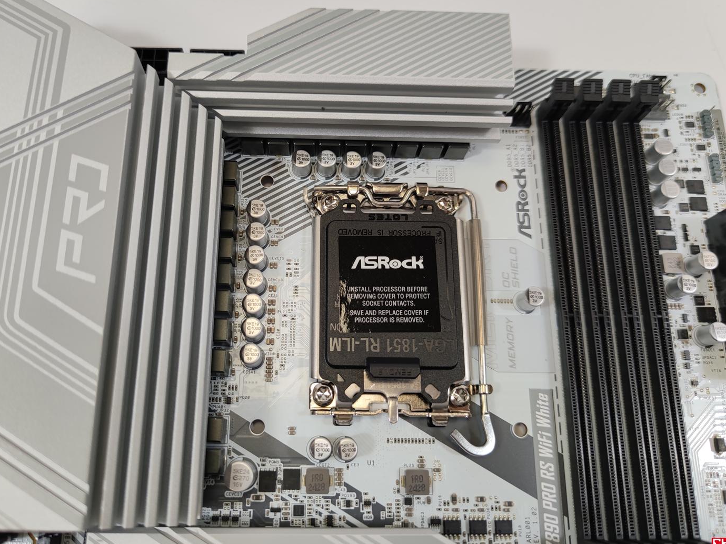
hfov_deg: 61.6
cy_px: 240
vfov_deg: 48.1
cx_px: 331
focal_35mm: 29
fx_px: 608
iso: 60
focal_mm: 6.78
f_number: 1.85
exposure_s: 1/100
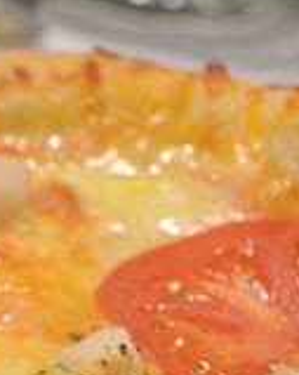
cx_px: -165
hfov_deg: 3.7
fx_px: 4646
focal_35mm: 420
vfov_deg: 4.6
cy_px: 335
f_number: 5.3
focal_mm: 85
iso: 2000
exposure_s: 1/80
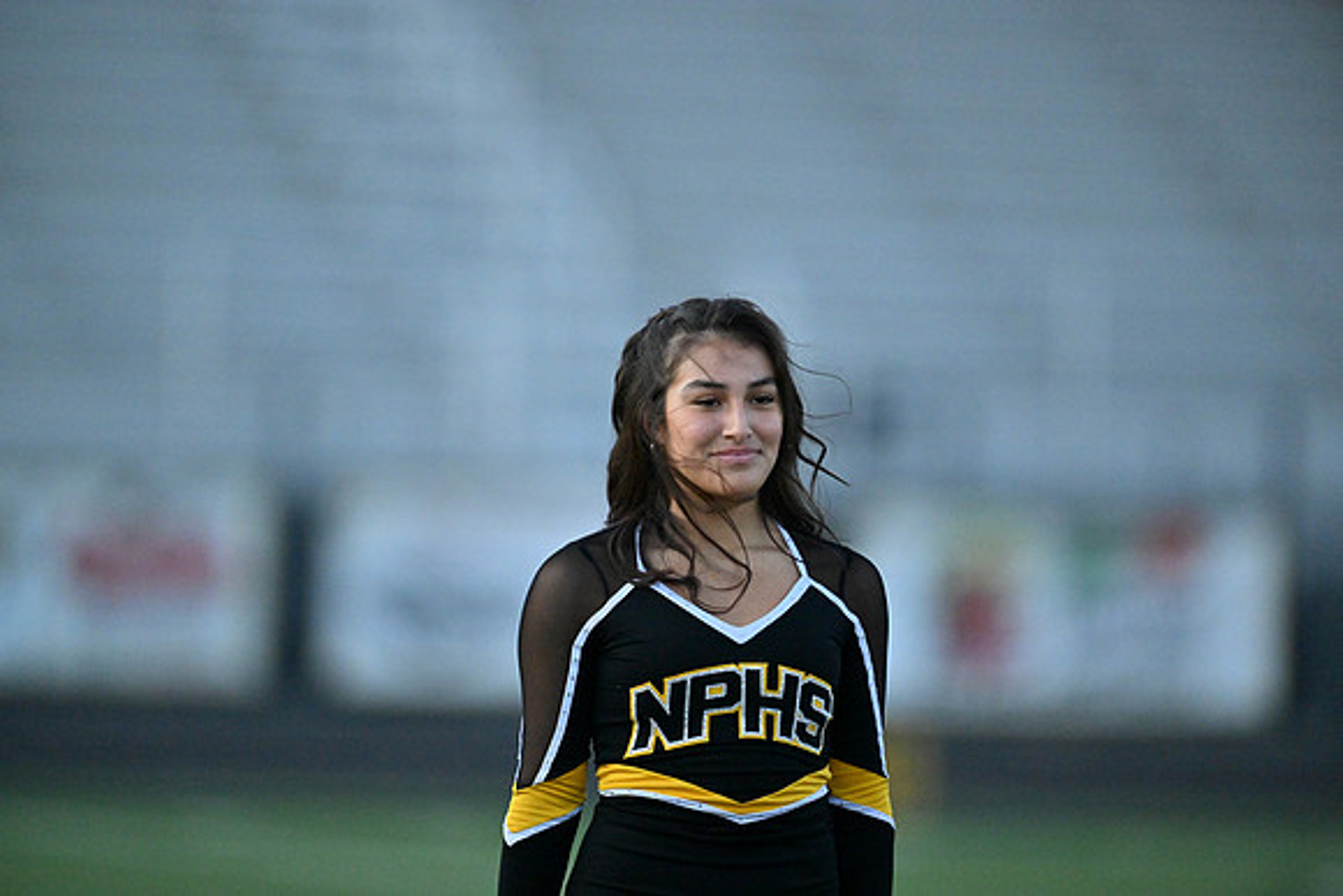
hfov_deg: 5.2
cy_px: 448
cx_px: 672
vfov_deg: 3.4
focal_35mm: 400
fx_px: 14925
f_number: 2.8
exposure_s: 1/32000
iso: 3200
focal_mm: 400
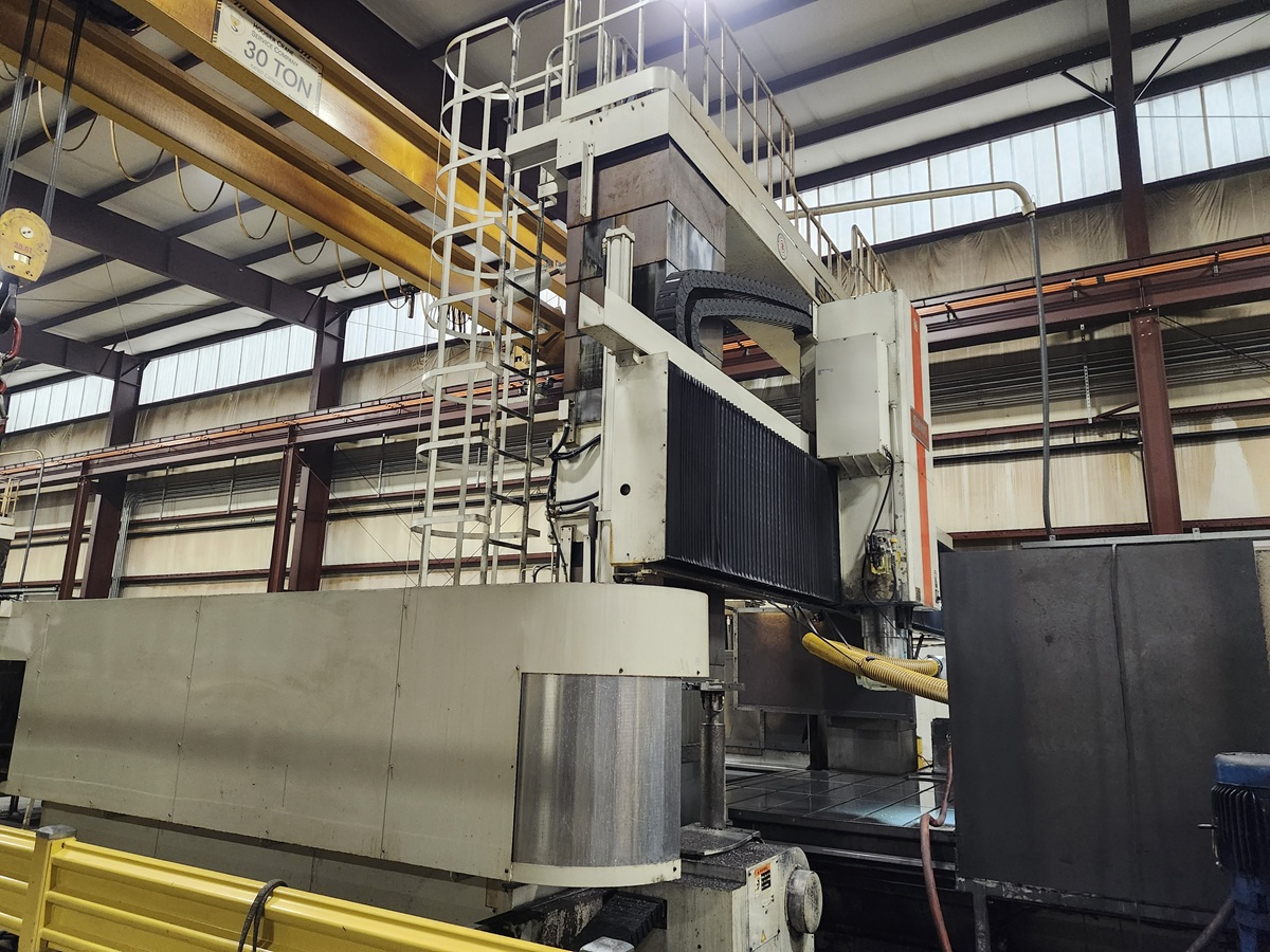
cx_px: 635
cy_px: 476
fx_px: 844
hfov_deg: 73.9
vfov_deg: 58.9
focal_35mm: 23
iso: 1000
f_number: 1.8
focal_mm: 5.54
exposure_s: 1/120
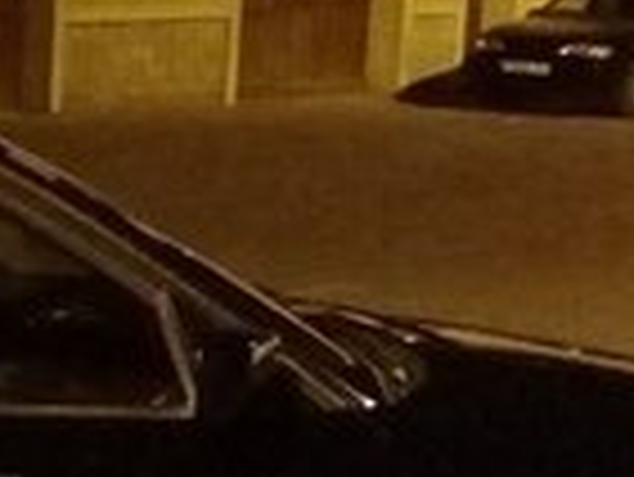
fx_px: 2658
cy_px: 542
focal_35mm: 145
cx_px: -436
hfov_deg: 12.6
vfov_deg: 10.1
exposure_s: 1/17
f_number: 2.2
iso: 1250
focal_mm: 3.3
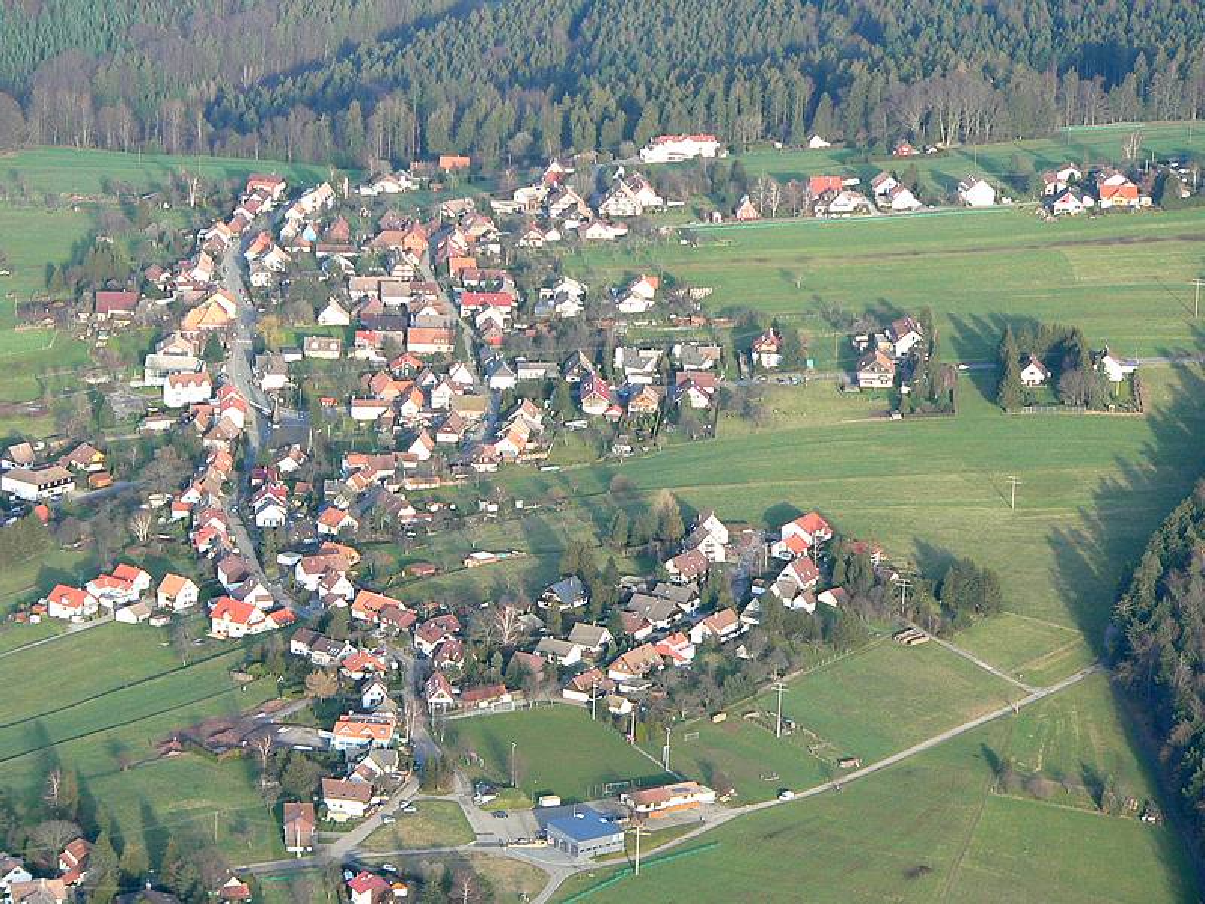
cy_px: 452
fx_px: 5813
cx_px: 602
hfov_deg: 11.8
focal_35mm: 167
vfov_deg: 8.9
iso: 200
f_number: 4
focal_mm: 27.9
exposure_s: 1/500
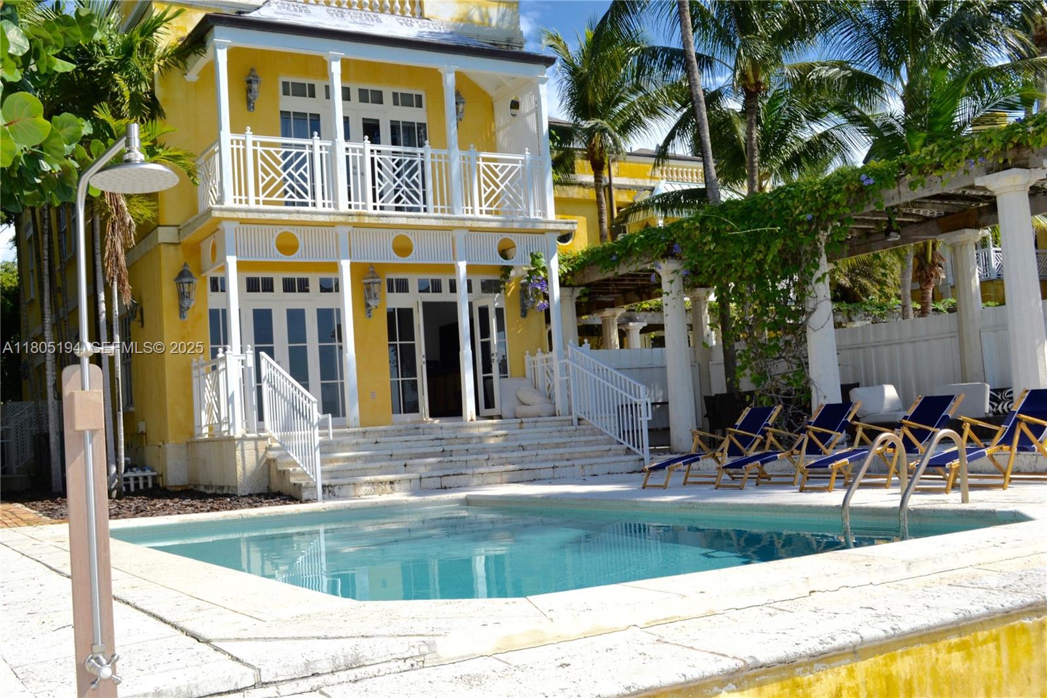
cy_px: 349
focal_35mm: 39
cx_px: 524
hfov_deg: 49.6
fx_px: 1134
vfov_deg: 34.2
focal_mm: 26
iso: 100
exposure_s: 1/200
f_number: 9
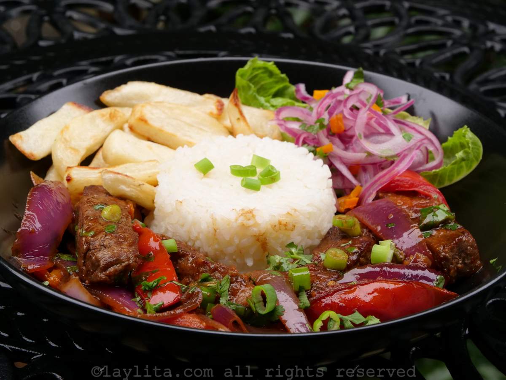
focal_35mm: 72
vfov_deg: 20.4
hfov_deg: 27.0
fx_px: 1052
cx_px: 253
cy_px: 190
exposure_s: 1/80
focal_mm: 36
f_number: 10
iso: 400
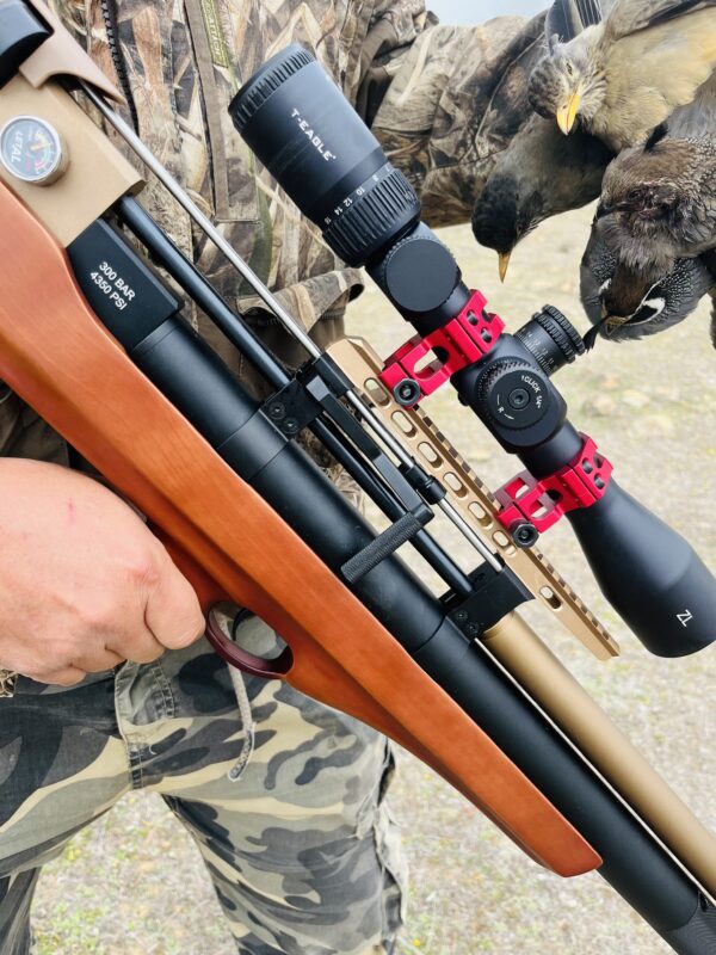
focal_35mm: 26
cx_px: 358
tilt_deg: -19.6
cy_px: 478
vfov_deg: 67.3
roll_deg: -4.6
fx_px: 717
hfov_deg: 53.1
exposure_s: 1/430
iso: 50
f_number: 1.6
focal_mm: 5.1
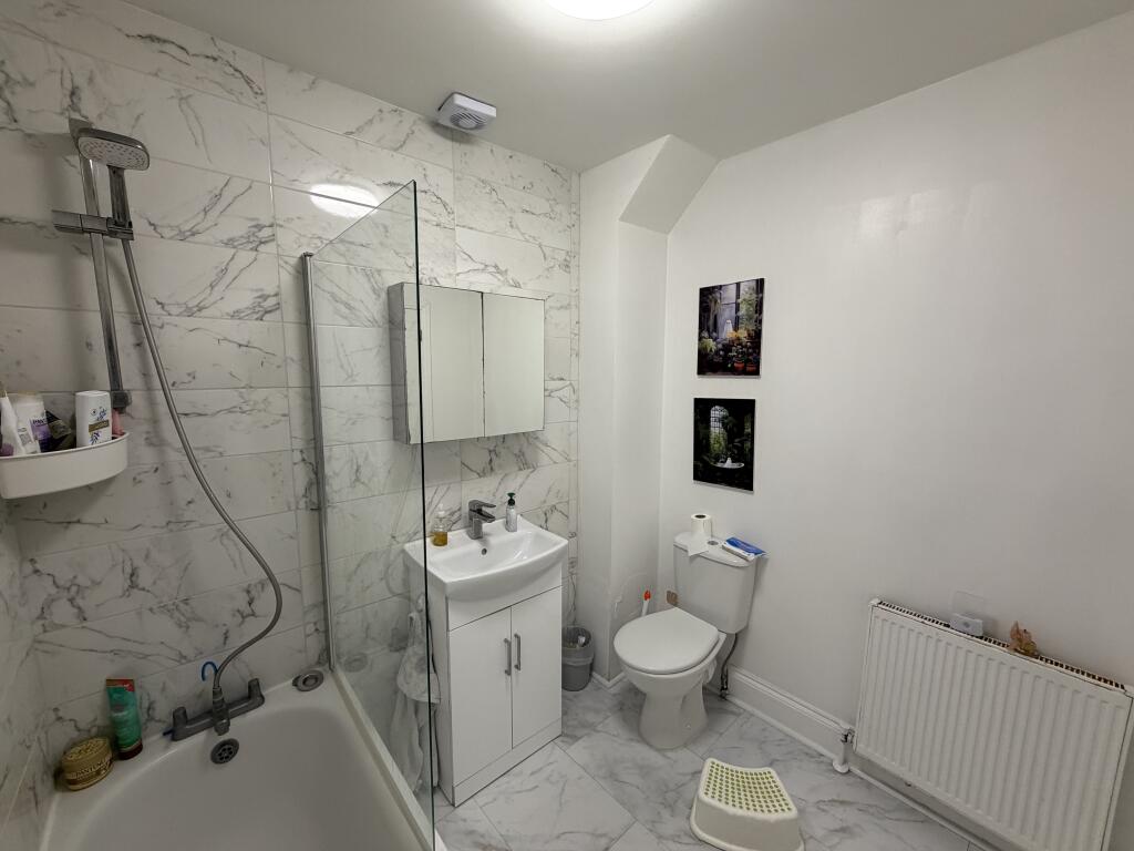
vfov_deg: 85.7
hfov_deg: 102.1
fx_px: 459
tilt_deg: -7.3
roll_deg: -0.3
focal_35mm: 14
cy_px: 426
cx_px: 567
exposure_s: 1/121
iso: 200
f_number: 2.2
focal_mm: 2.22
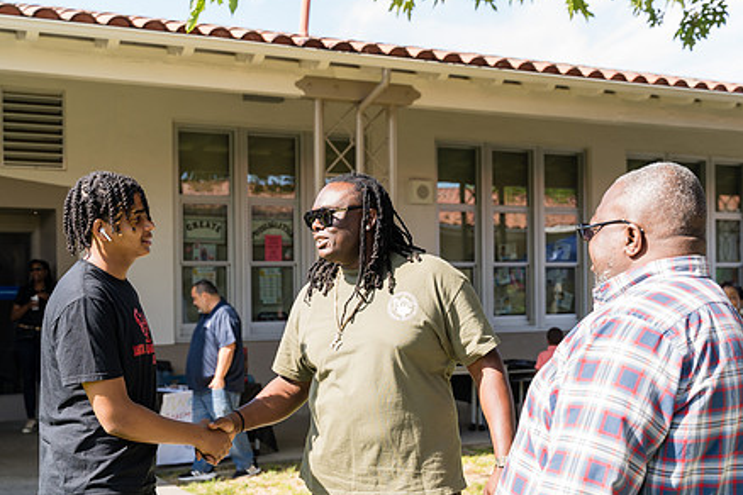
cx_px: 356
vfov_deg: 25.5
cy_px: 303
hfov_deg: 37.5
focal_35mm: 53
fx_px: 1094
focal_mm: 40
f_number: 4
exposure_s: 1/250
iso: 125
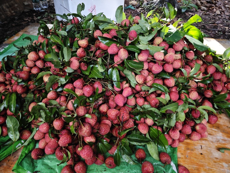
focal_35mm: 23
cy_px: 86
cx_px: 115
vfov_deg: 58.9
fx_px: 153
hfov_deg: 73.9
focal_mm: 8.7
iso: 1600
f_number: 1.9
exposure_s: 1/432
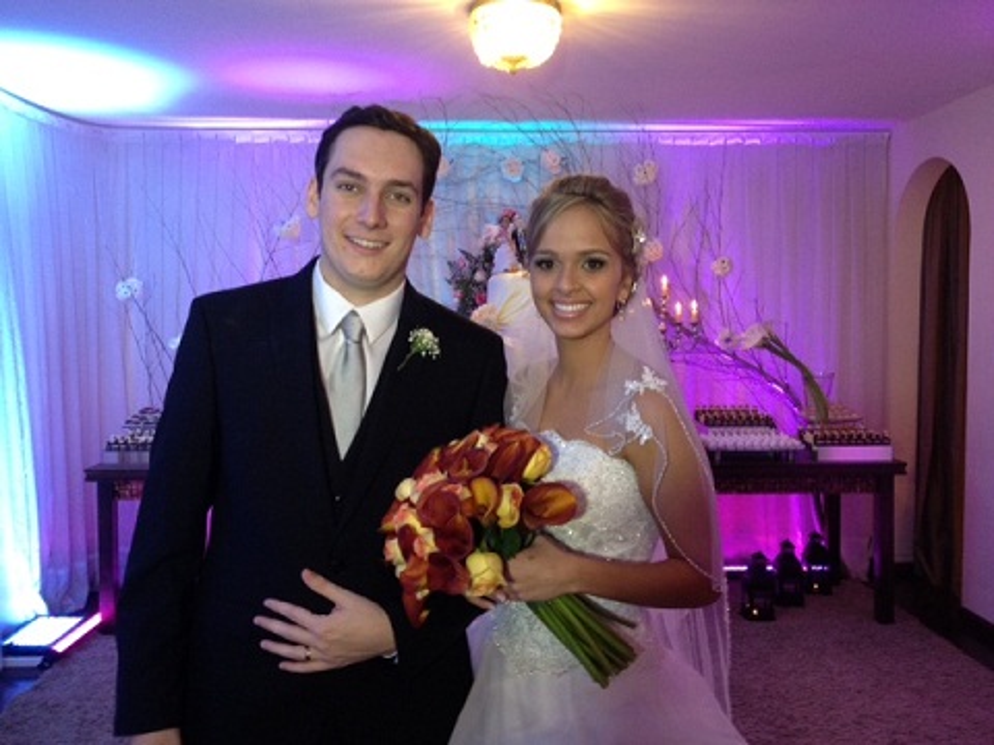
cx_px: 497
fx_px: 1005
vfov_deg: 40.7
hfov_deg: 52.6
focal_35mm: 35
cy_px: 372
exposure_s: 1/20
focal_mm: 4.28
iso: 200
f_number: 2.4
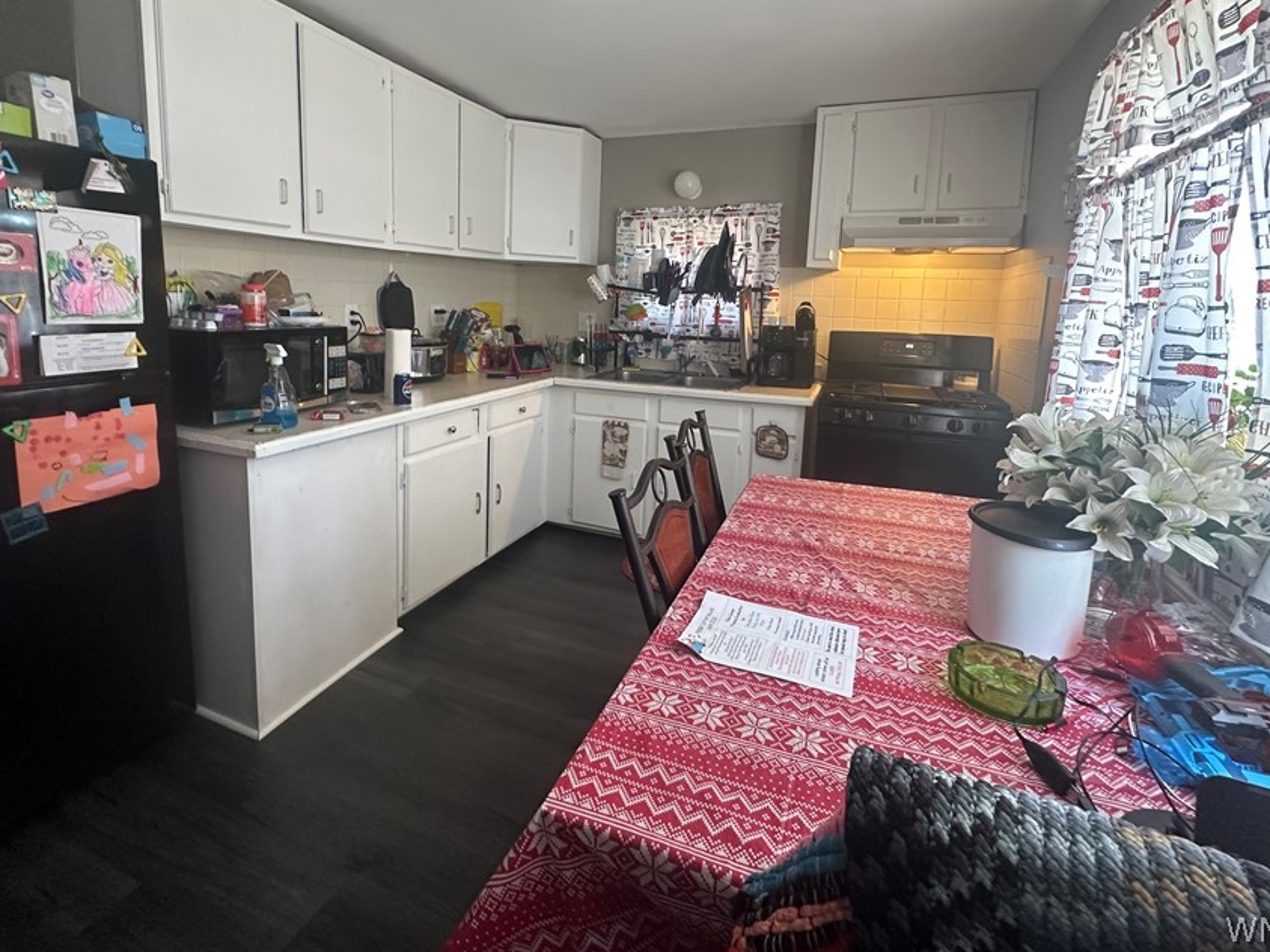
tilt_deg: -6.0
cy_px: 377
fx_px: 624
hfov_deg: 91.0
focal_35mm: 17
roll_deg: -2.0
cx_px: 612
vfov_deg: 73.8
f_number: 2.2
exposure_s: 1/60
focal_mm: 2.22
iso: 200
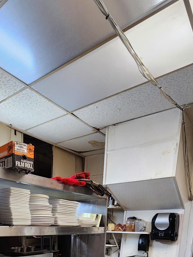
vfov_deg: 50.4
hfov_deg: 47.7
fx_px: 208
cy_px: 261
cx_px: 47
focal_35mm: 28
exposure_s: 1/60
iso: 200
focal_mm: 2.2
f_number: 2.2
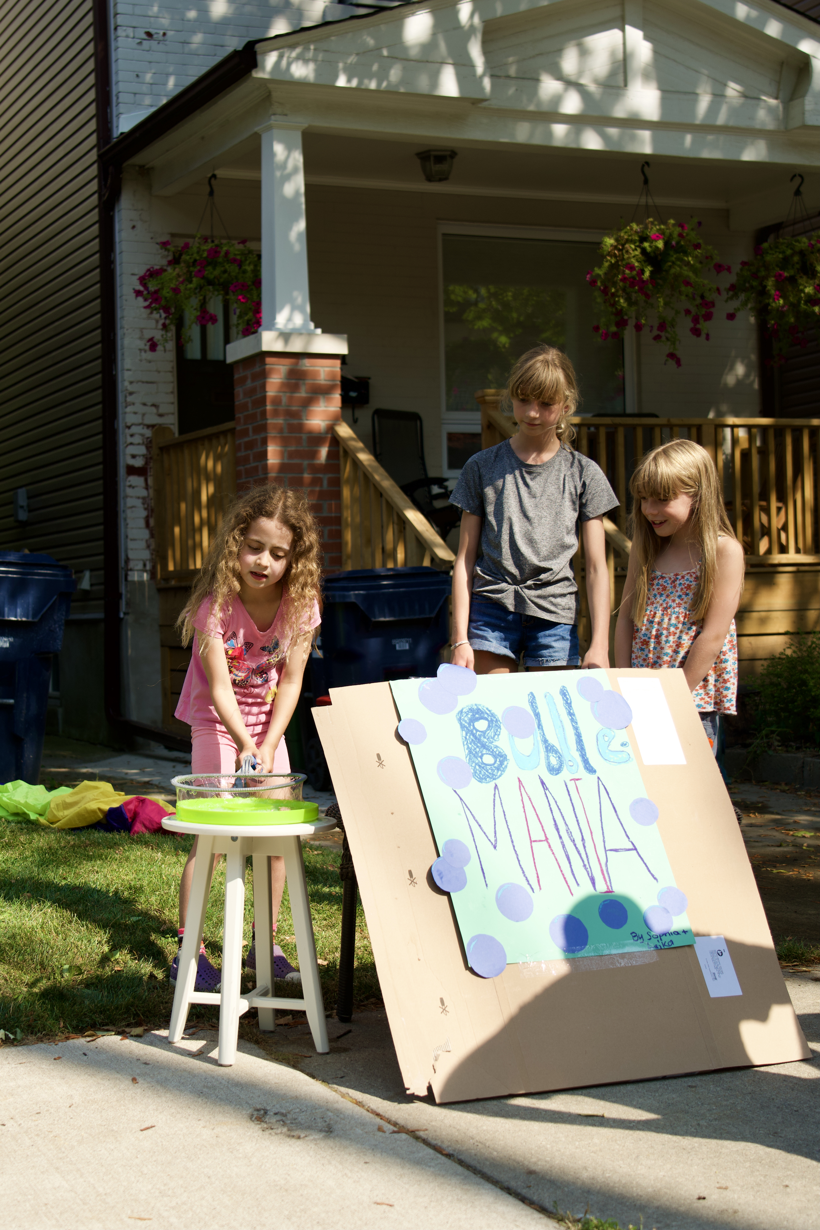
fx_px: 1332
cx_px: 410
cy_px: 615
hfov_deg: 34.2
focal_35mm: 39
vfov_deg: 49.5
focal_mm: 39
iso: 100
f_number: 4
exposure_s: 1/250
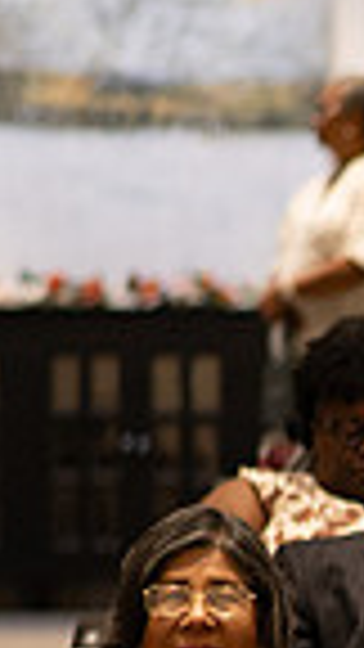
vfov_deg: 8.8
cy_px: 632
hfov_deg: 4.8
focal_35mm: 245
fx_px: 4204
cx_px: 930
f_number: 1.4
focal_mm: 58
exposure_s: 1/640
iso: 2000
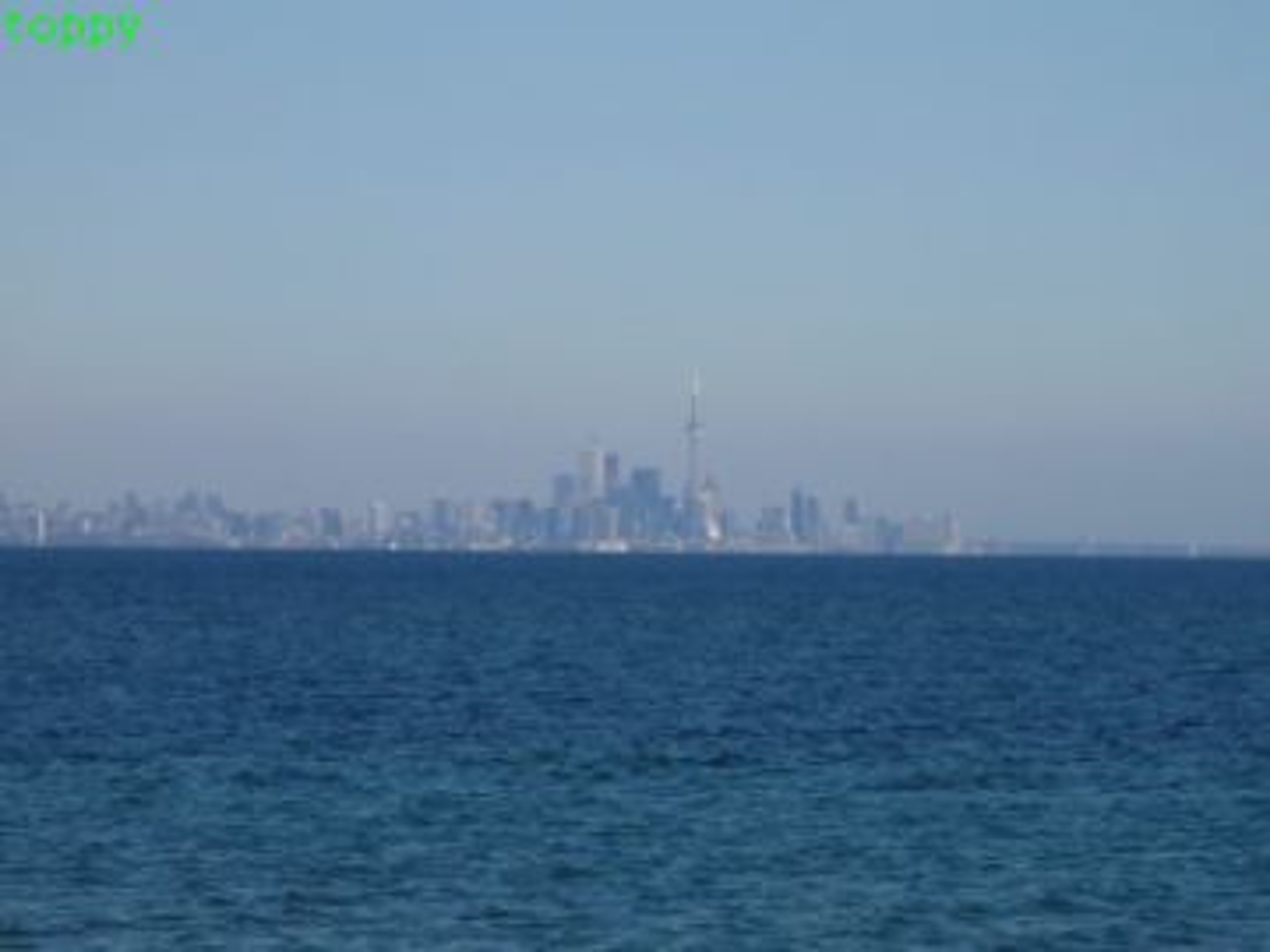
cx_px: 635
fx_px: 7778
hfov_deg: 9.3
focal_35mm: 212
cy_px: 476
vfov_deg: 7.0
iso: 100
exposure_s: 1/800
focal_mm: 20.8
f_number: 5.8
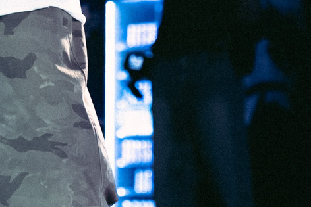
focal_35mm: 335
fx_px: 2895
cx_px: 42
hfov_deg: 6.1
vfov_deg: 4.1
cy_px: -117
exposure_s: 1/800
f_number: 2.8
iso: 2500
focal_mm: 58
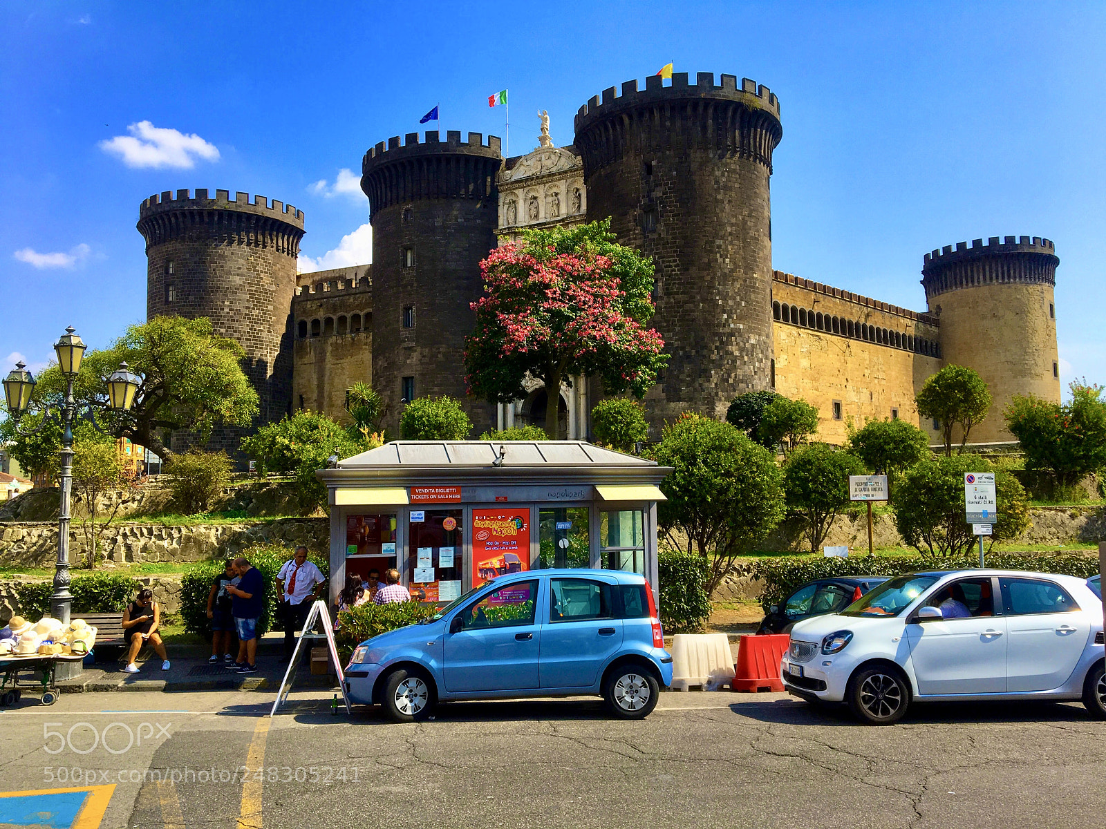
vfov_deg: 48.2
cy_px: 414
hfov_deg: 61.7
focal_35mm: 29
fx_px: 927
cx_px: 553
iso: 25
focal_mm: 4.15
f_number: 2.2
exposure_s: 1/1451
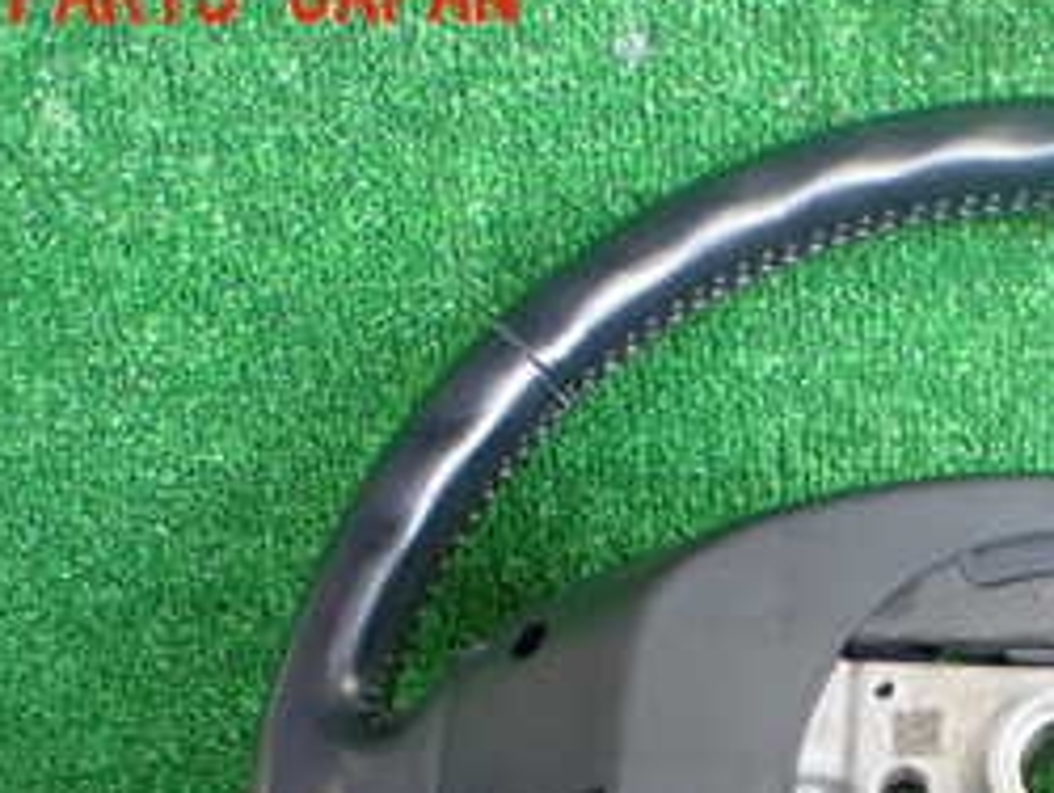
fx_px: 2194
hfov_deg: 25.8
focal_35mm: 72
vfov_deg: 19.5
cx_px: 1016
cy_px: 890
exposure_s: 1/100
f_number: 2.3
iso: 800
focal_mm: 5.4
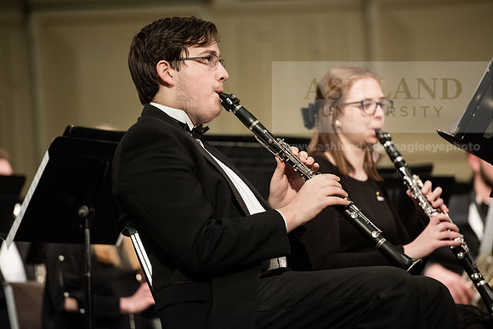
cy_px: 164
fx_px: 2739
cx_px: 246
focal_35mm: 200
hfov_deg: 10.3
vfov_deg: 6.9
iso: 4000
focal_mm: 200
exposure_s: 1/200
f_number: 3.2
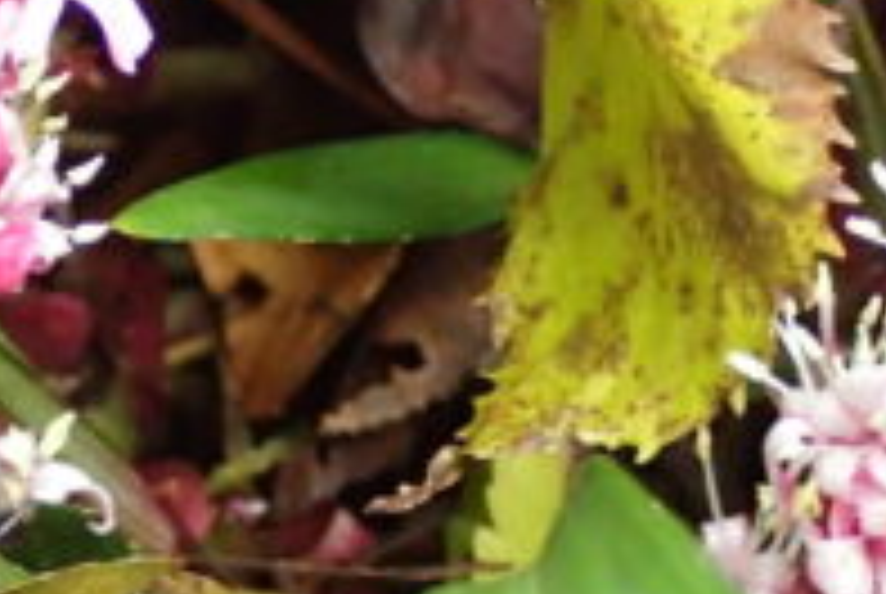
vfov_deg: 8.6
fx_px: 3944
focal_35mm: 160
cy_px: 43
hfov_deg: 12.8
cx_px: 702
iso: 640
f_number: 3.2
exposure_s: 1/50
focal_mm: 8.99
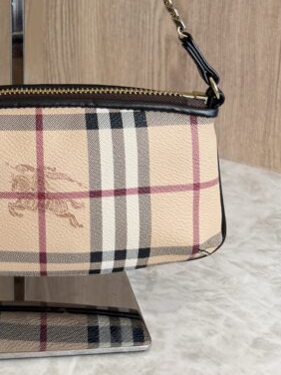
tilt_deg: -10.0
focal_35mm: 51
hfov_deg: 27.2
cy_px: -9
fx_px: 552
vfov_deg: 33.9
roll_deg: +0.1
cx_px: 13
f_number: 1.78
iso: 100
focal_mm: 6.76
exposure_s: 1/120
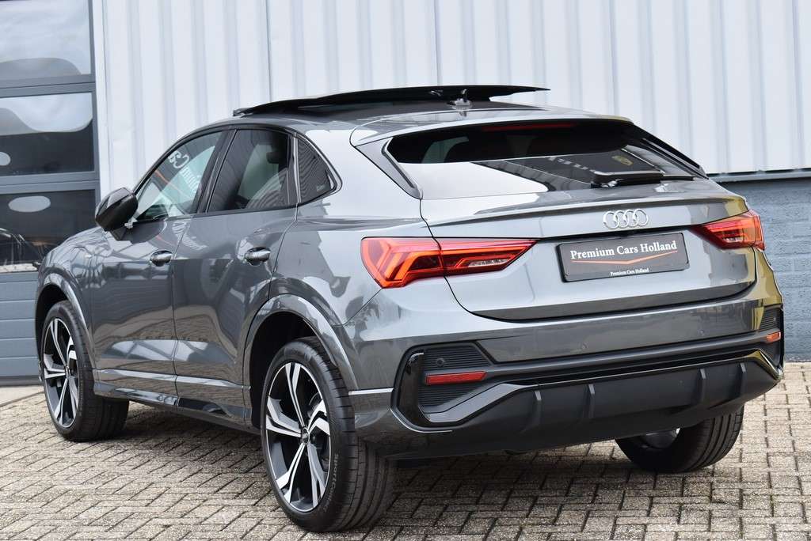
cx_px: 406
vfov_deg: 17.5
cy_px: 270
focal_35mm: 78
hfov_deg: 26.0
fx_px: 1758
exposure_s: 1/250
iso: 400
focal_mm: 52
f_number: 8
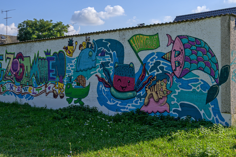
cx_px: 118
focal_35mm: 37
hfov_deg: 52.2
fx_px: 241
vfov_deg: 36.2
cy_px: 78
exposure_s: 1/500
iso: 200
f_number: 8
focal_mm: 24.5
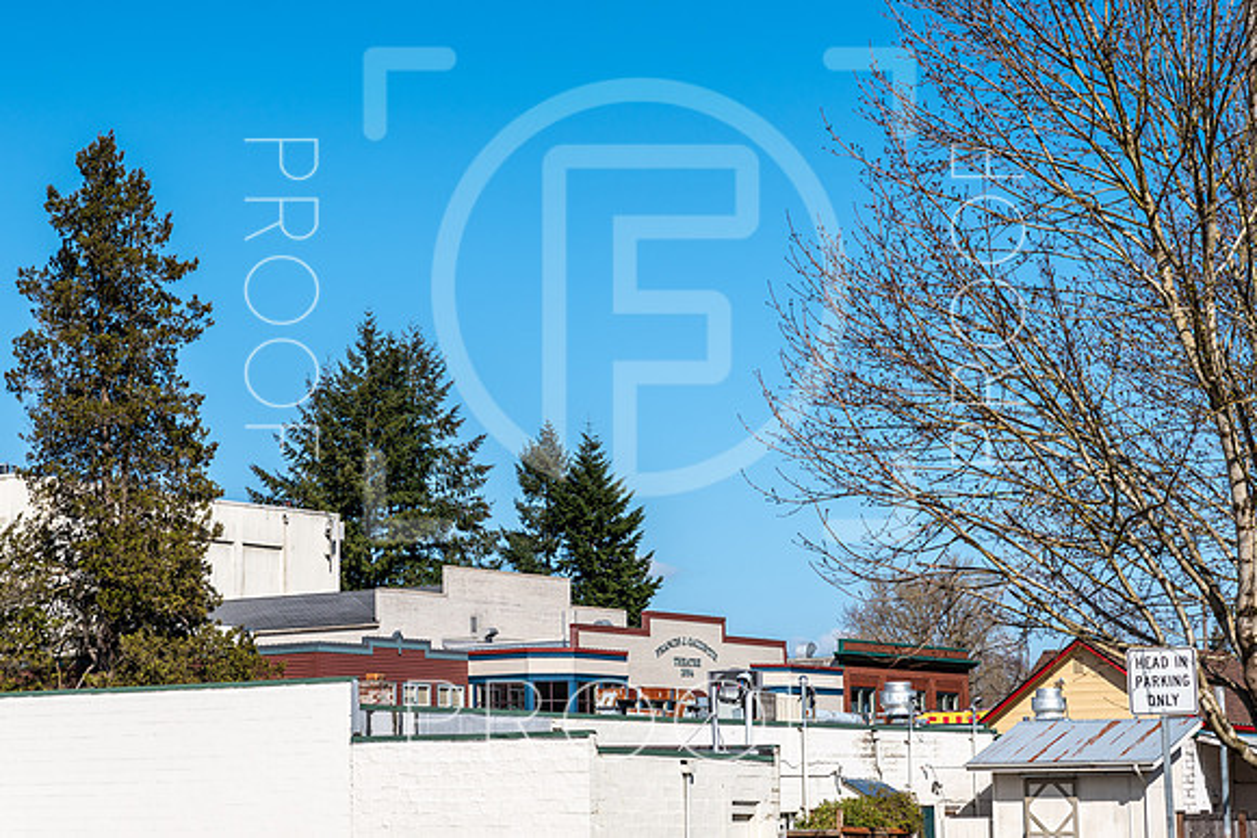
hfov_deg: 25.5
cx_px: 594
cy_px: 365
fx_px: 2776
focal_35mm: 79
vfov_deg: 17.2
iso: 100
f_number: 6.3
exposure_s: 1/1250
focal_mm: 70
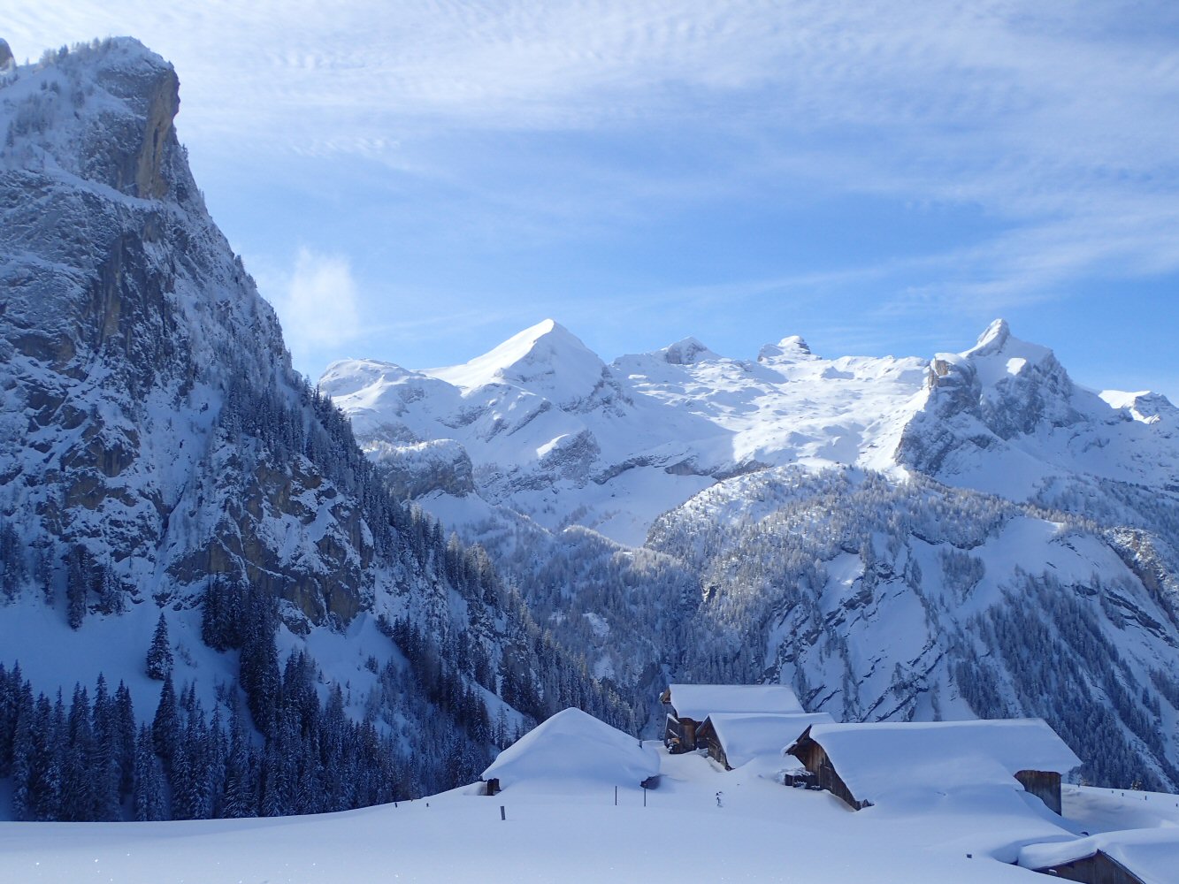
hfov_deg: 52.6
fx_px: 1192
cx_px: 590
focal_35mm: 35
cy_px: 442
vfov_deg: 40.7
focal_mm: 6.42
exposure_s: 1/160
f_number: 10
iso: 100
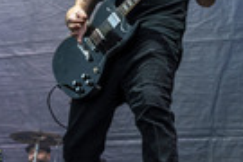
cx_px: 168
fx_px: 972
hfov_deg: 14.2
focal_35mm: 144
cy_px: -41
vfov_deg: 9.4
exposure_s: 1/320
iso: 1600
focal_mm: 43
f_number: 5
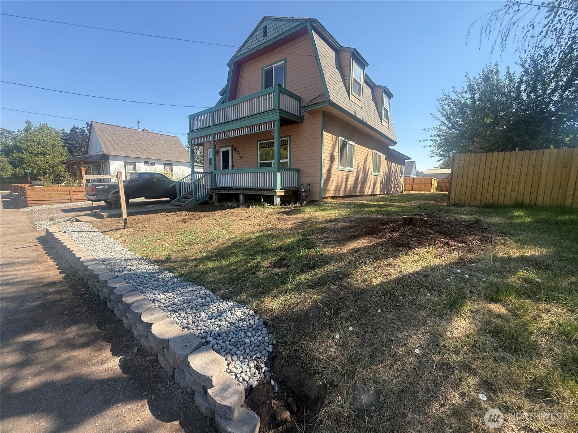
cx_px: 289
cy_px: 216
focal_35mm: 14
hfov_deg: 102.1
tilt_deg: -7.7
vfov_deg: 85.7
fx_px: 234
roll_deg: -1.1
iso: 64
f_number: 2.2
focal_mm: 2.22
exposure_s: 1/799
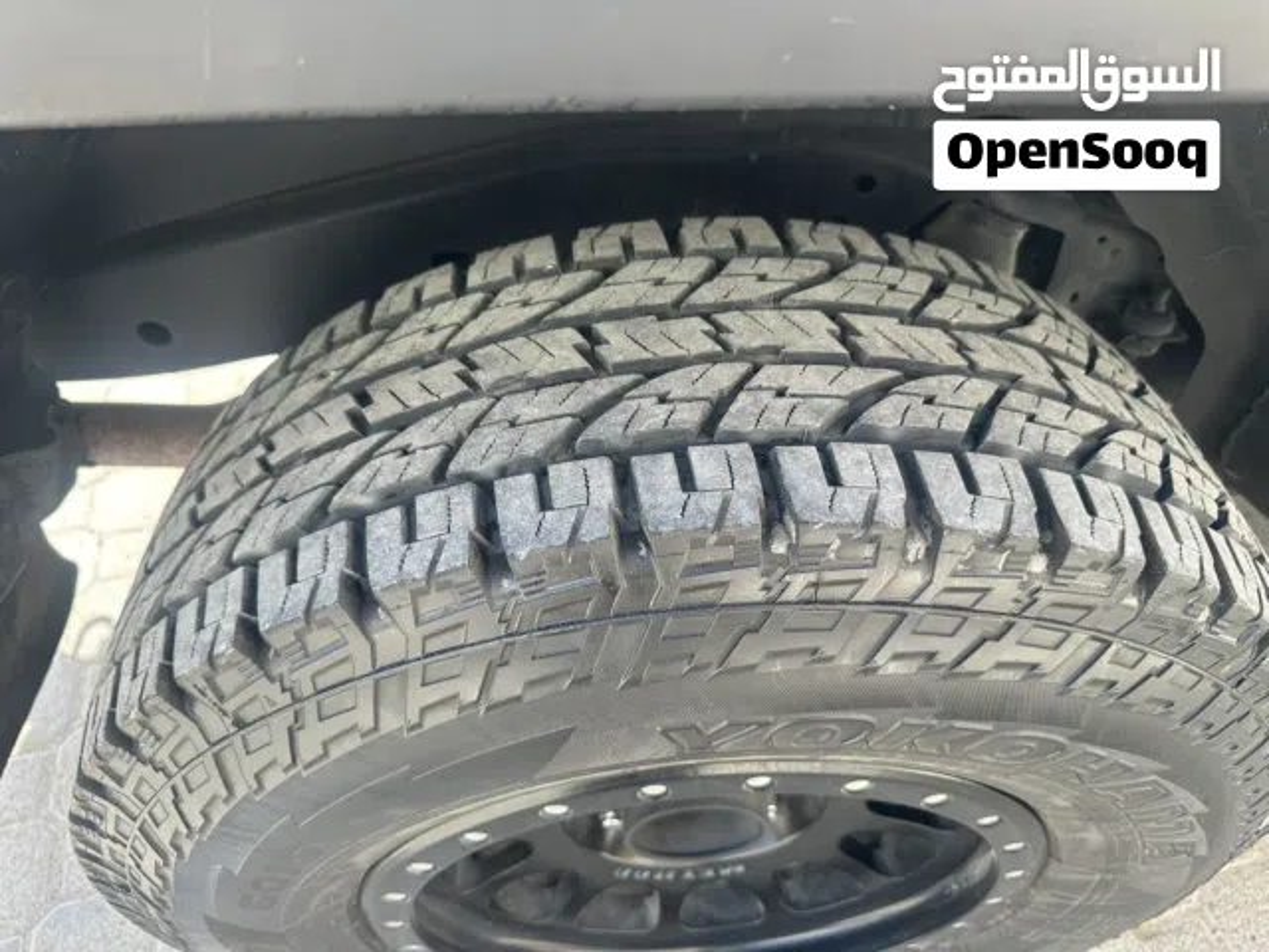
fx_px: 880
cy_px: 476
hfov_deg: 71.6
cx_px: 634
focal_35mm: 24
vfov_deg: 56.8
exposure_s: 1/355
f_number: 1.78
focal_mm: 6.86
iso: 80
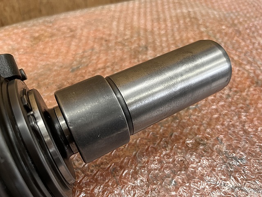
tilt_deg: -48.2
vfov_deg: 53.1
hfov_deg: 67.3
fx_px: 197
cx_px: 131
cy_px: 98
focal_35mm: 26
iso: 125
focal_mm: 5.1
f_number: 1.6
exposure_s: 1/101
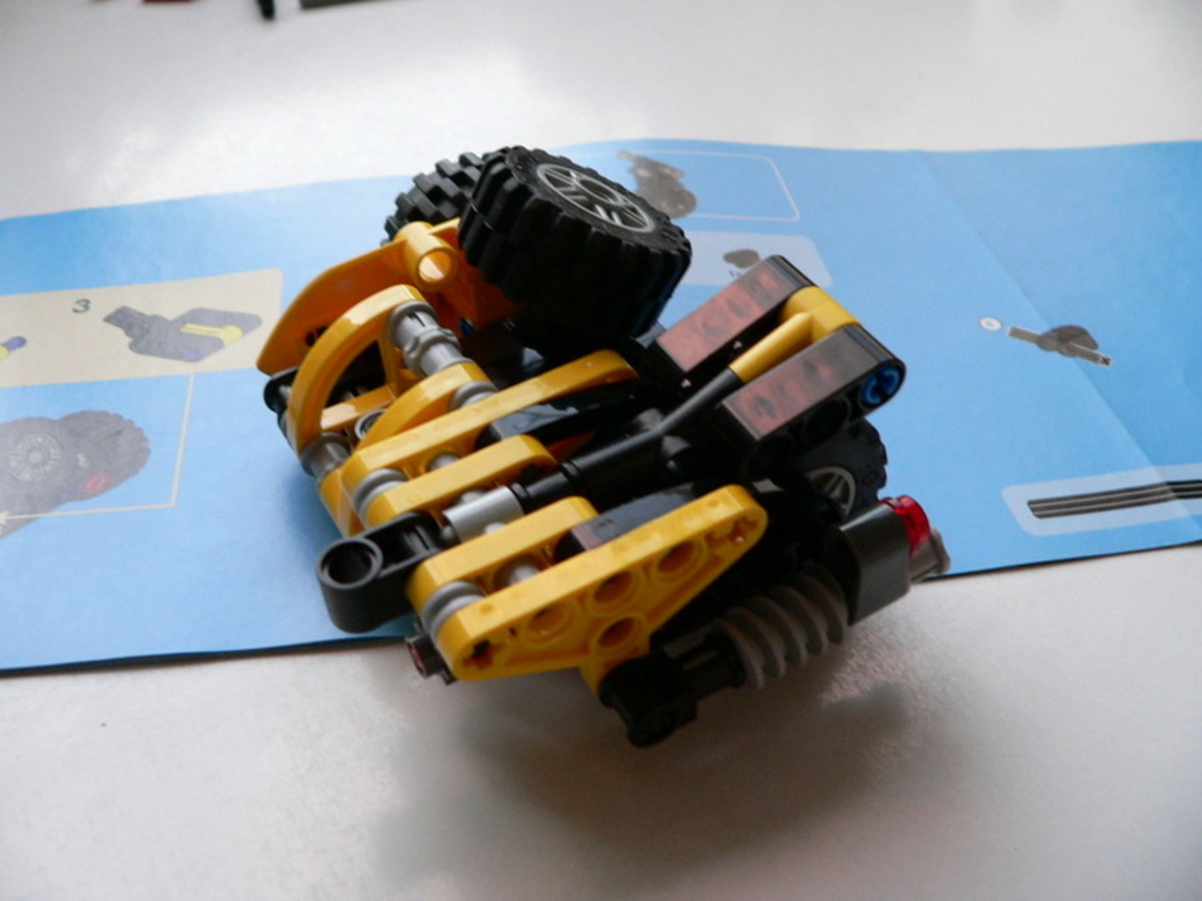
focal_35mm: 36
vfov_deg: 39.7
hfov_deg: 51.4
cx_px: 601
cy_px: 450
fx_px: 1250
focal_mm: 6
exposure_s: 1/13
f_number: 2.8
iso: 200
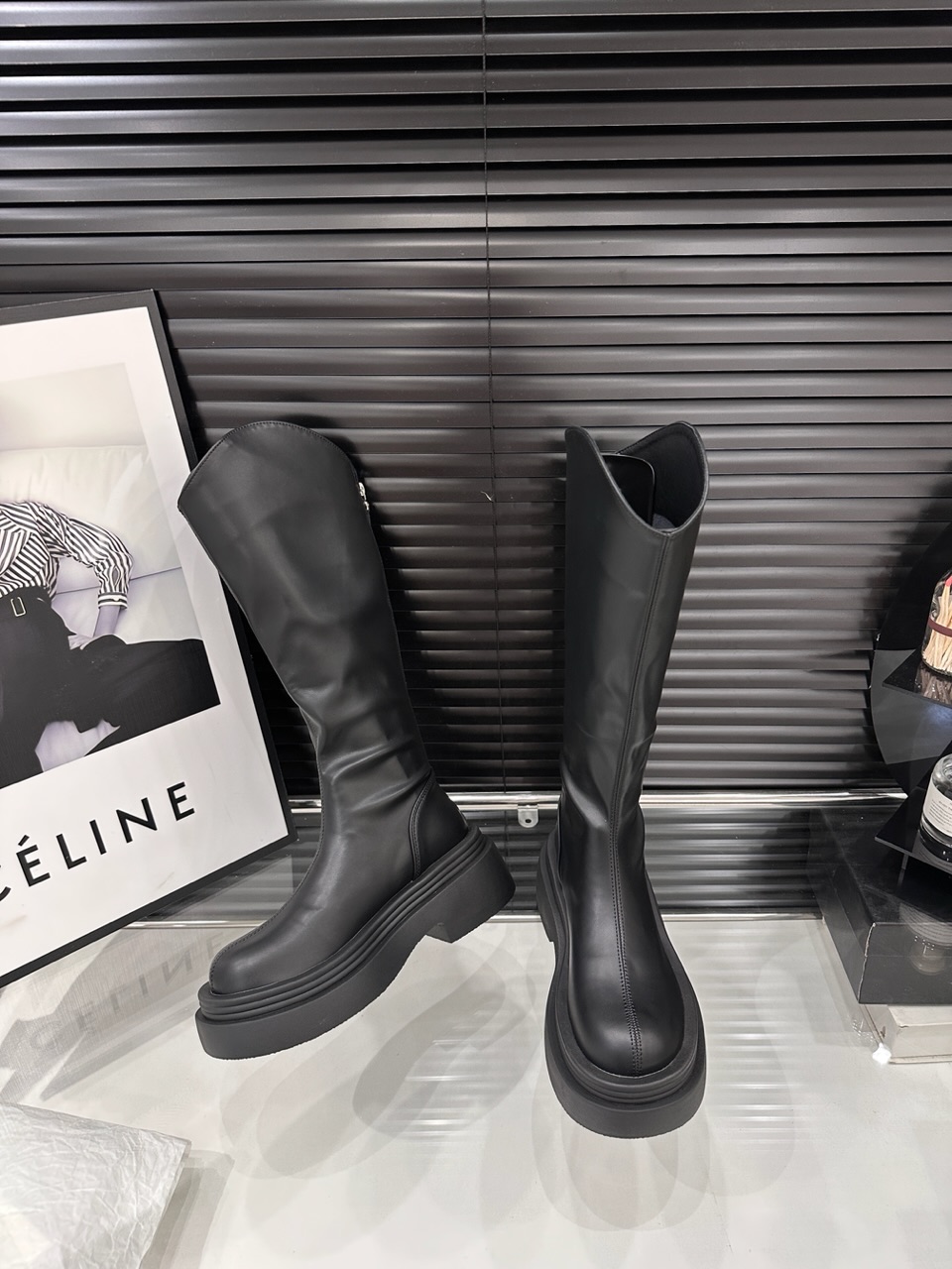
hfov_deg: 56.8
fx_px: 880
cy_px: 634
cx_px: 476
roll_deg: +1.7
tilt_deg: -29.3
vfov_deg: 71.6
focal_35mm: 24
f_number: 1.78
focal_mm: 6.86
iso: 200
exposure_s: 1/100
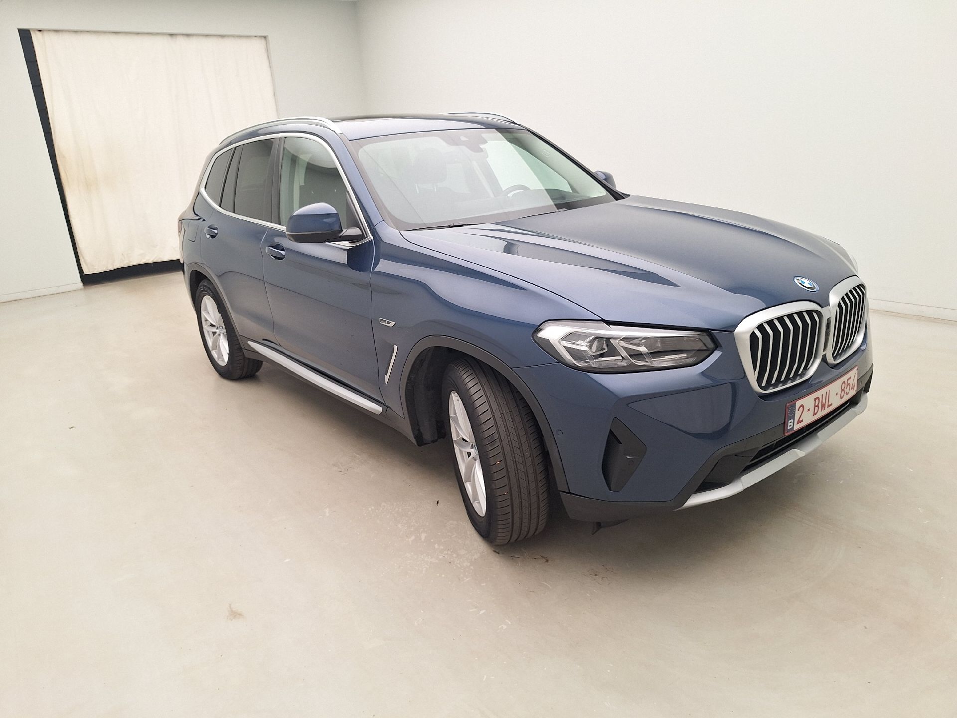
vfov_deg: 58.9
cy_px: 359
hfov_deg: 73.9
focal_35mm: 23
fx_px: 636
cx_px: 478
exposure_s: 1/100
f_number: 1.8
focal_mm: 5.54
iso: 64
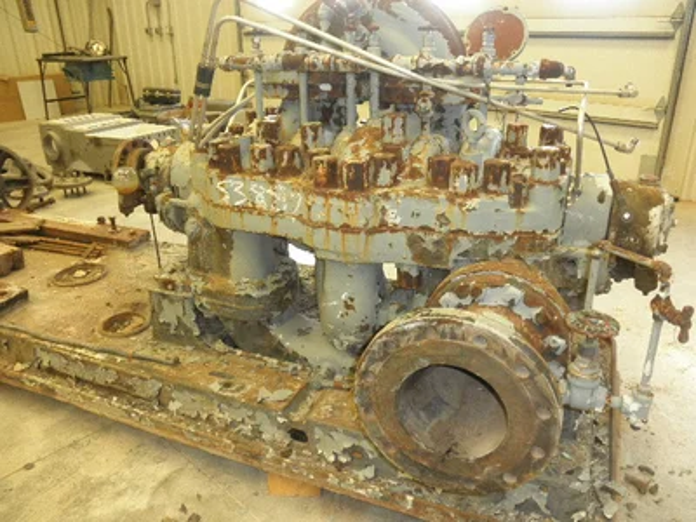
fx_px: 563
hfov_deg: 63.4
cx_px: 348
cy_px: 261
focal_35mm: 28
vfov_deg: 49.7
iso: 200
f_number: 3
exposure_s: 1/30
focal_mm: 5
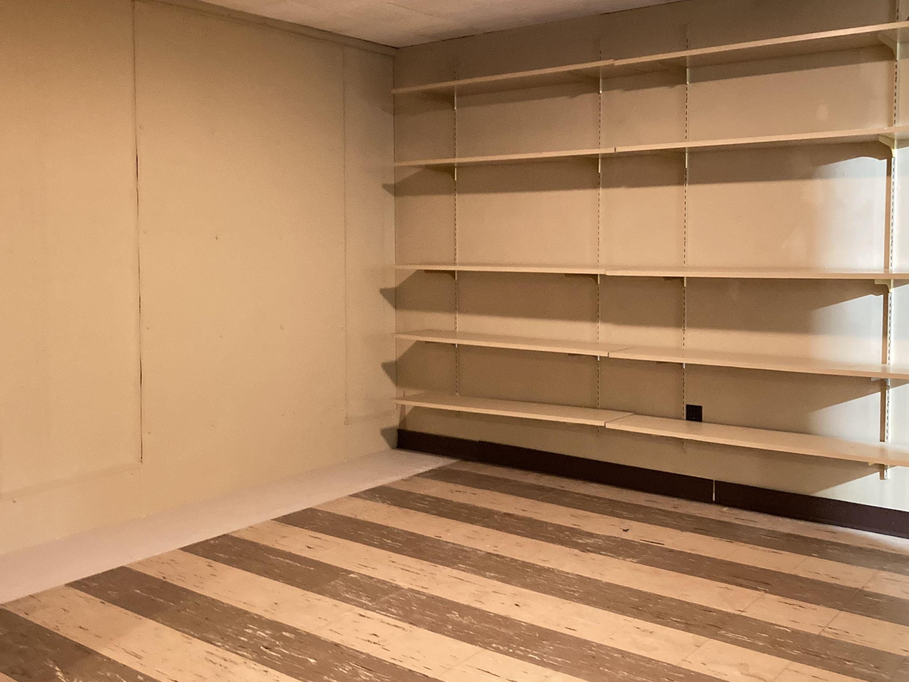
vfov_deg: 39.6
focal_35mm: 36
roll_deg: +1.7
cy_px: 294
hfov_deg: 51.2
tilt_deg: -3.9
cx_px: 401
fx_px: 945
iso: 640
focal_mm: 3.99
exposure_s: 1/20
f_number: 1.8
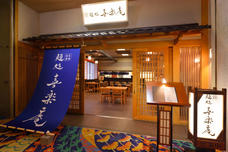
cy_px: 76
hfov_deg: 86.9
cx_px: 114
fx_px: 120
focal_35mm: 19
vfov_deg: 64.6
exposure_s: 1/8
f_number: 9
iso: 100
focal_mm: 19
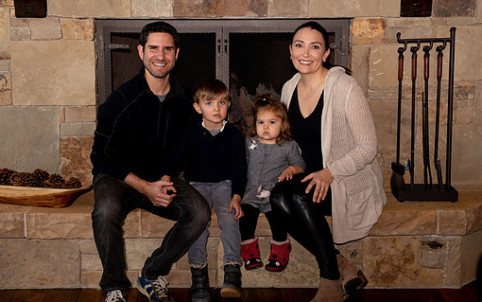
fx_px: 946
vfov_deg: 18.1
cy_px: 133
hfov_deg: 28.6
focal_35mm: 72
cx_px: 212
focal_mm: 55
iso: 500
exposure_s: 1/250
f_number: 4
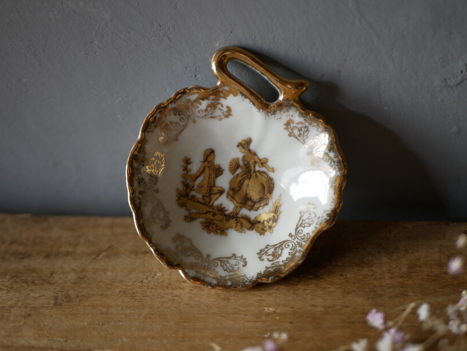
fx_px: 702
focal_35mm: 52
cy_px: 179
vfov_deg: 28.0
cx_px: 235
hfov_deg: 36.8
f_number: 1.7
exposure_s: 1/125
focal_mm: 25
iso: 250
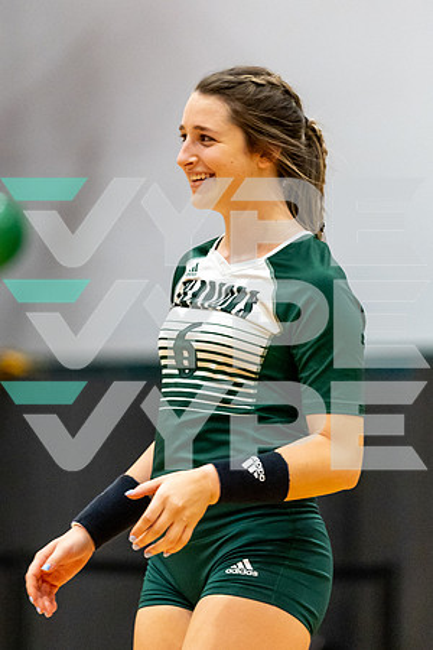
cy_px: 279
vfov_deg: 6.0
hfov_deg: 4.0
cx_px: 178
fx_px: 6203
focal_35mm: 344
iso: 3200
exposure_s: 1/1250
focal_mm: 200
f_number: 2.8
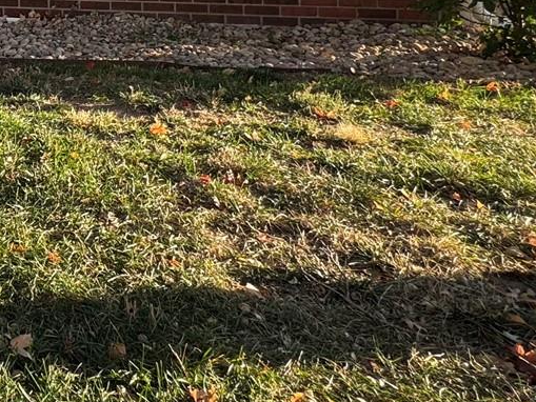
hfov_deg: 32.6
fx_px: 681
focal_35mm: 44
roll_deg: +1.5
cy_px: -86
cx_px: -154
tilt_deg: +0.5
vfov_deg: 28.4
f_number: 2.2
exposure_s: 1/255
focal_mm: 2.22
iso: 40
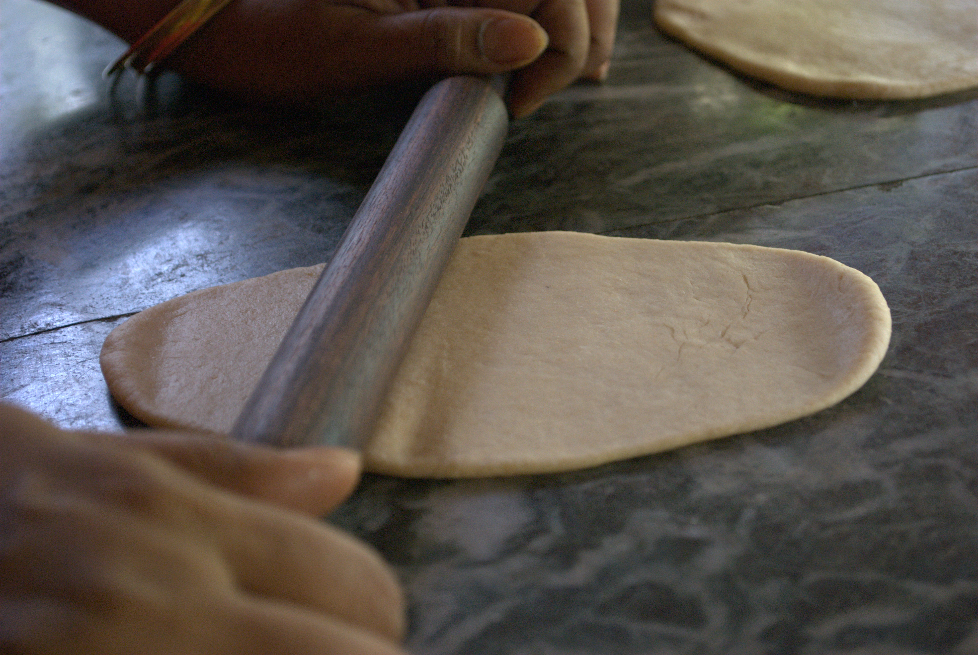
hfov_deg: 29.2
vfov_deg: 19.8
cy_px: 328
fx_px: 1877
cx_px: 489
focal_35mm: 69
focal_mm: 46
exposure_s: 1/30
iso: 1000
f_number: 5.3
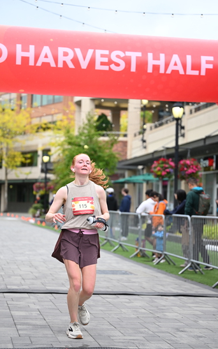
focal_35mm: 79
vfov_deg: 26.1
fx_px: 751
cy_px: 175
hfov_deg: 16.5
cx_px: 105
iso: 640
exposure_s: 1/2000
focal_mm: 77
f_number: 2.8
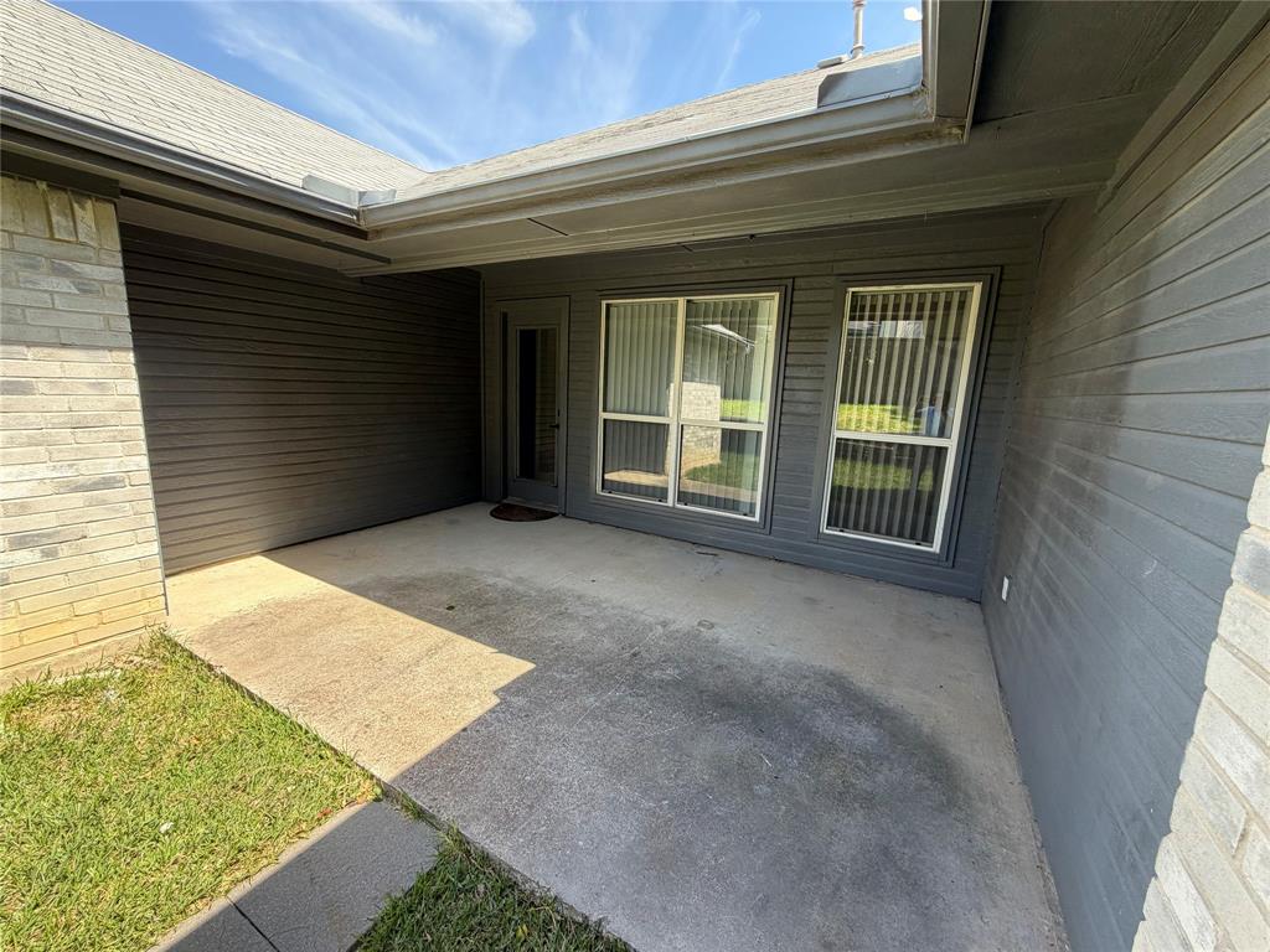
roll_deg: -2.8
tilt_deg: -10.1
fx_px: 514
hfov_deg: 102.1
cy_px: 476
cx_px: 635
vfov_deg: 85.7
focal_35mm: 14
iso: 40
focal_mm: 2.22
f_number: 2.2
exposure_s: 1/224
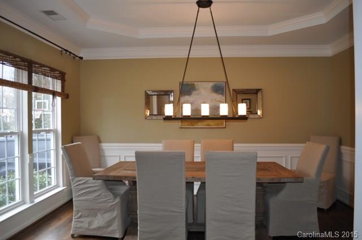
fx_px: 271
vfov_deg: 47.8
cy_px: 120
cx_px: 181
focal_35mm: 27
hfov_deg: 67.4
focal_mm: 18
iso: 500
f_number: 3.5
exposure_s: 1/60
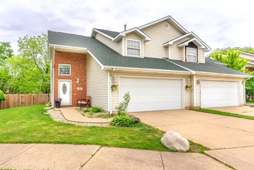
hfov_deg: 78.5
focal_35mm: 22
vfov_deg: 57.4
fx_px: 155
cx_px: 127
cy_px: 85
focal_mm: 22
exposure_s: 1/125
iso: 320
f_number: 8
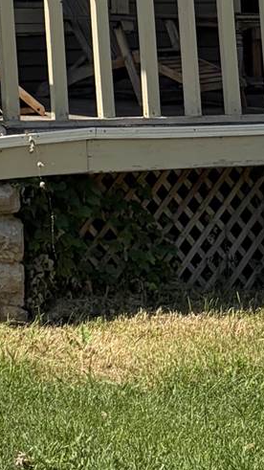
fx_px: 1656
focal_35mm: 133
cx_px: -434
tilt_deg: +9.4
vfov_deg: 14.7
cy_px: -292
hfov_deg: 8.2
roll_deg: +0.1
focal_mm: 5.96
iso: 50
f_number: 1.6
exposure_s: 1/3831
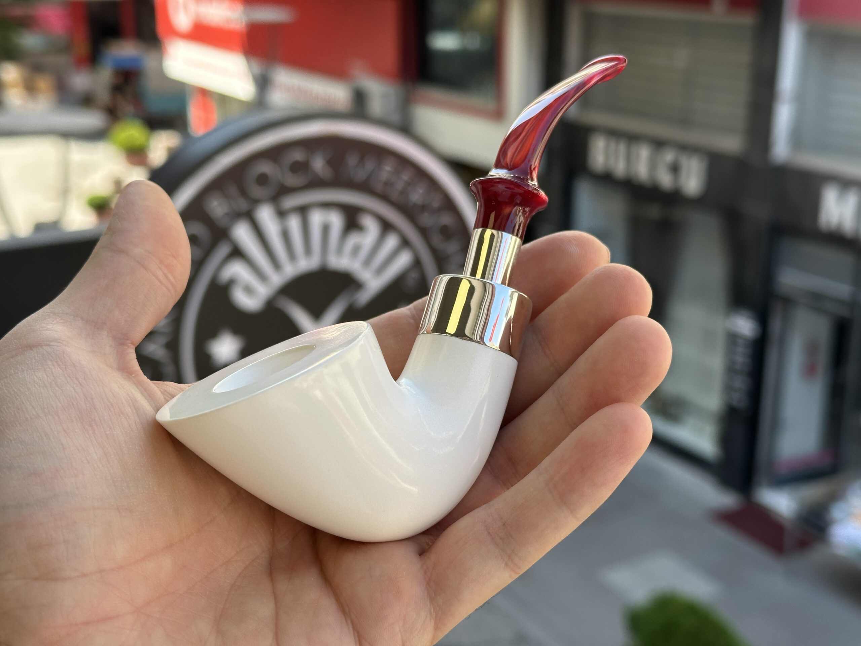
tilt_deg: -17.5
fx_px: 1194
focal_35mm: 48
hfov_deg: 39.7
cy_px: 323
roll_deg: -0.1
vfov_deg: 30.3
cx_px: 430
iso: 64
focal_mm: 6.86
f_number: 1.78
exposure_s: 1/597
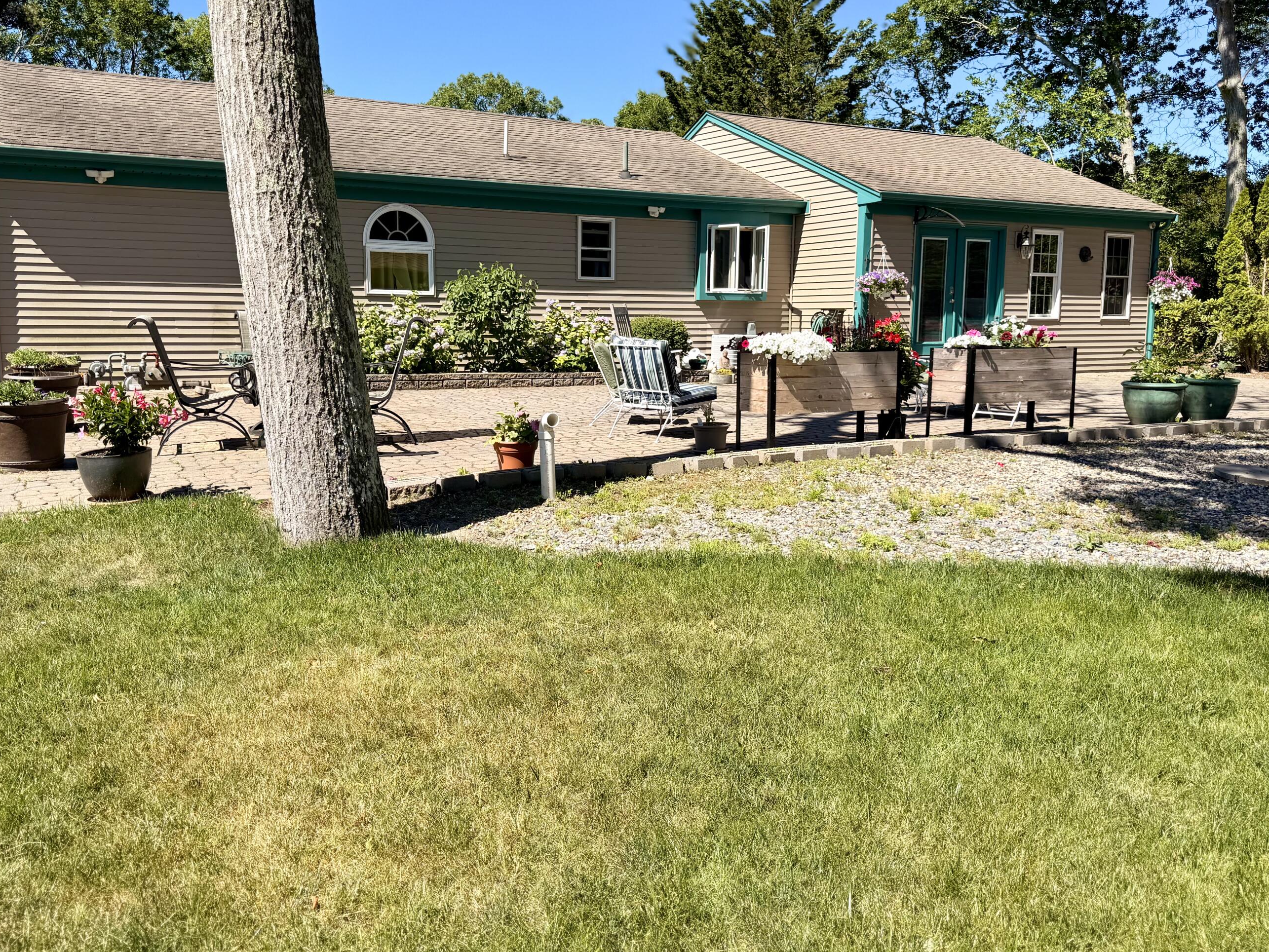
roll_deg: -0.2
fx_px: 1027
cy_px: 428
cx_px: 609
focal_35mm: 28
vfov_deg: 49.7
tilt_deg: -6.5
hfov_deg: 63.4
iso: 80
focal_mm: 6.76
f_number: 1.78
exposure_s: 1/3279
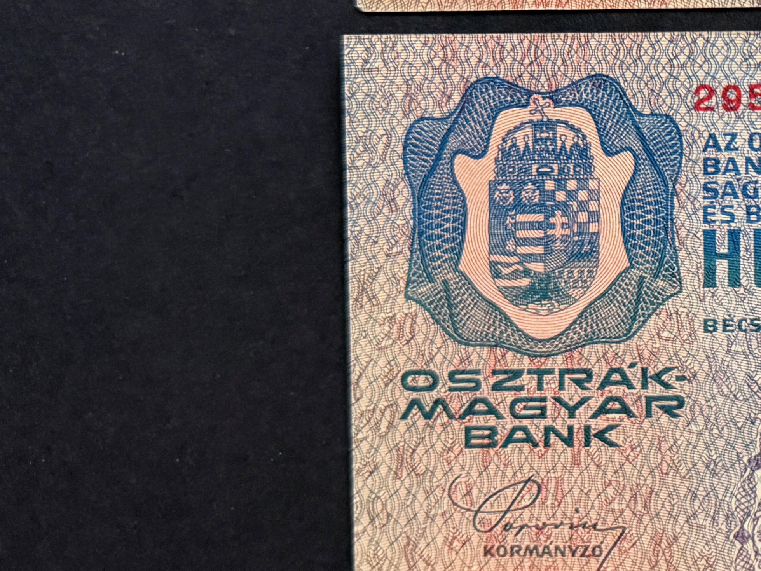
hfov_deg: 24.5
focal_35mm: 70
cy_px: 24
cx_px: 969
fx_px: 1539
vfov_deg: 20.5
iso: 500
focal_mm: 6.76
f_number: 1.78
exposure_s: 1/60
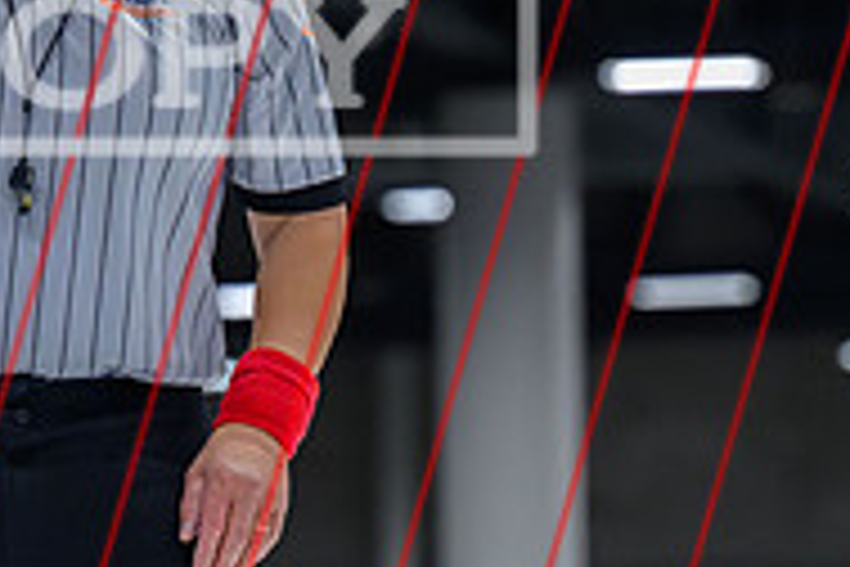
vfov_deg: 3.9
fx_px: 8263
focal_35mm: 350
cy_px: 277
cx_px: -5
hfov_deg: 5.9
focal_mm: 92
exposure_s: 1/400
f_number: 2.8
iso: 4500
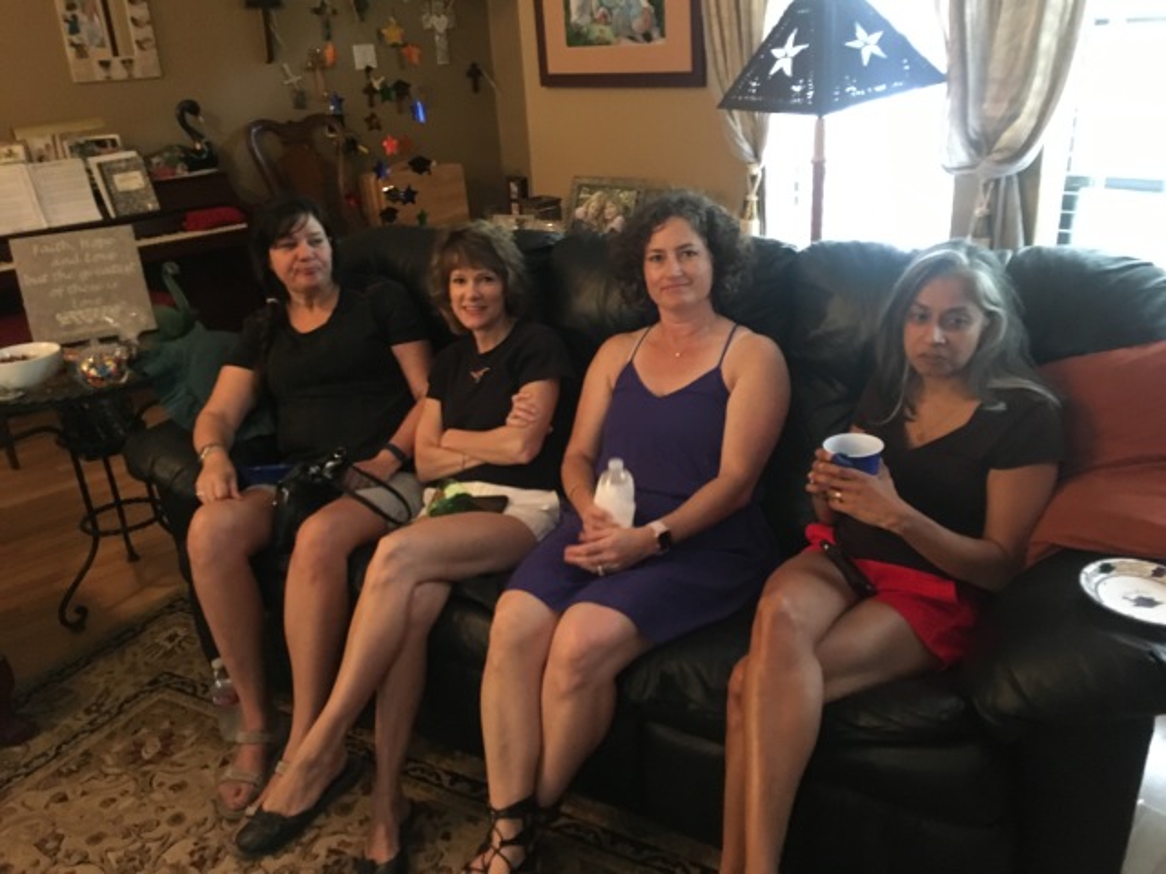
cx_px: 583
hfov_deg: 61.7
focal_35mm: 29
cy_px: 437
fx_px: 977
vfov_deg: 48.2
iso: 250
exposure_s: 1/15
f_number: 2.2
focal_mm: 4.15
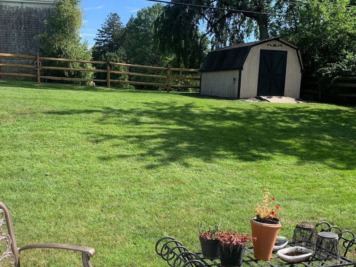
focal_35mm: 39
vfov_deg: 36.6
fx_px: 401
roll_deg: -0.2
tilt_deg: -10.9
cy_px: 169
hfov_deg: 47.7
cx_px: 151
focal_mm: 4.25
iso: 25
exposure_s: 1/1065
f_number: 1.8
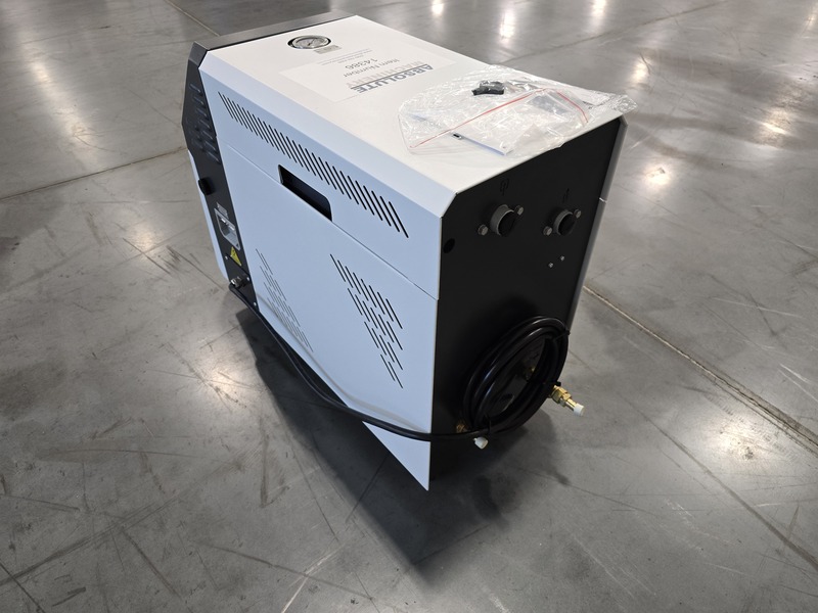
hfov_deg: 73.9
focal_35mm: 23
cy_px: 306
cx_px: 409
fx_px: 544
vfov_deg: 58.9
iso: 250
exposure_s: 1/120
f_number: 1.7
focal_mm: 6.3
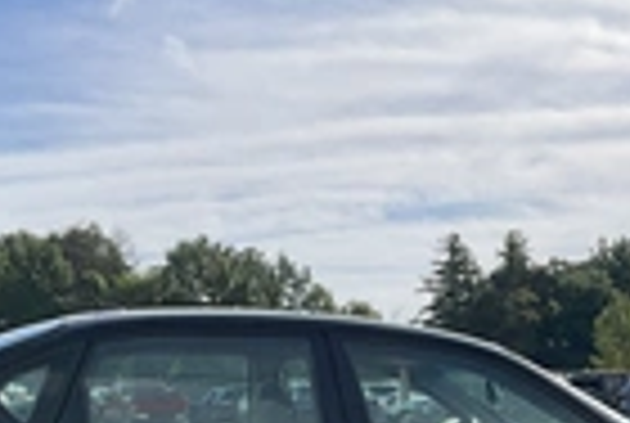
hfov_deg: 23.6
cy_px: 626
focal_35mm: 86
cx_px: 351
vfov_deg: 14.9
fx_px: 1508
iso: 25
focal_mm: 3
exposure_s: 1/1675
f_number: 1.8
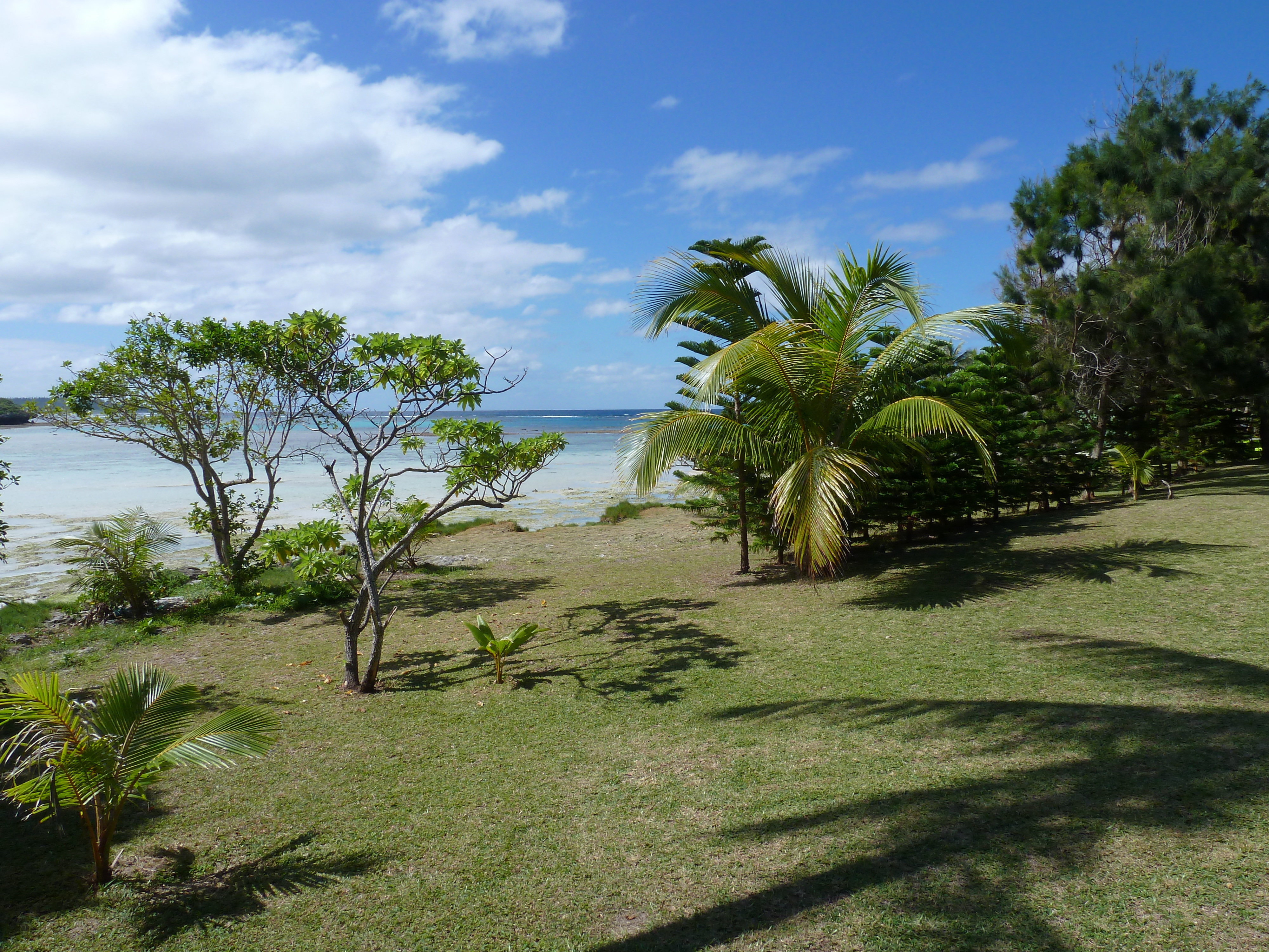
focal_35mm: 25
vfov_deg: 54.9
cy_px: 476
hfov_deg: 69.4
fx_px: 916
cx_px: 634
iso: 80
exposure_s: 1/500
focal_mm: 4.1
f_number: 5
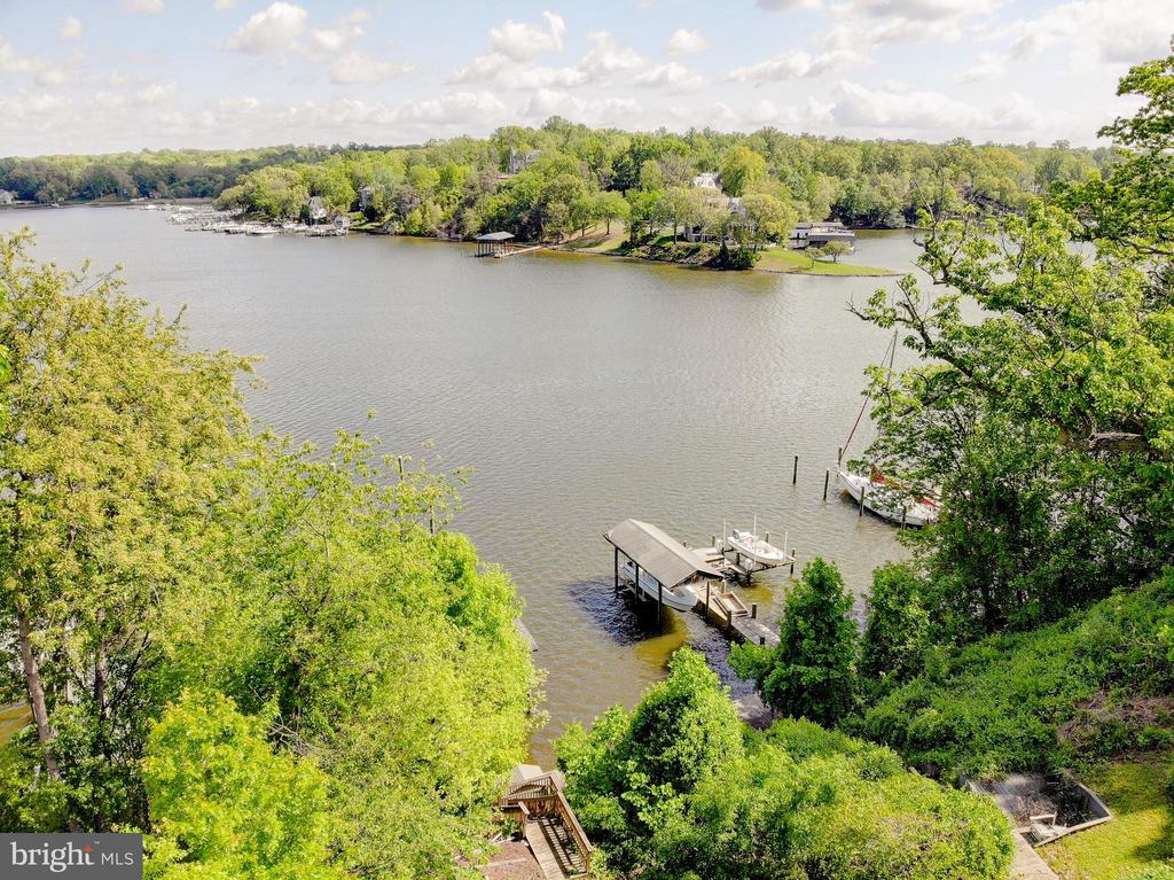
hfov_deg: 71.6
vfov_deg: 56.8
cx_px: 587
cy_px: 440
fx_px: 814
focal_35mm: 24
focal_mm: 4.5
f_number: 2.8
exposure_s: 1/744
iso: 100
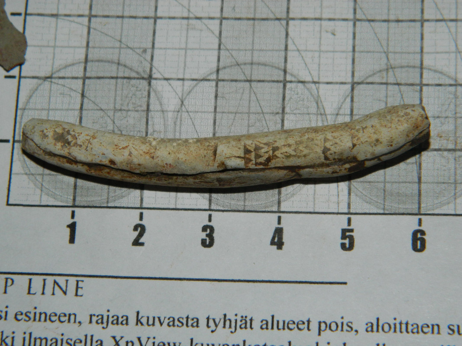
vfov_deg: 14.4
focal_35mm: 103
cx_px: 231
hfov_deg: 19.1
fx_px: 1375
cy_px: 173
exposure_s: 1/60
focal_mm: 18.6
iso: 200
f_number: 12.6
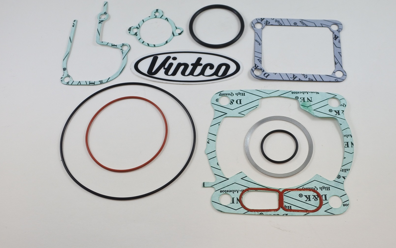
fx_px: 345
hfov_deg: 59.6
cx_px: 197
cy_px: 117
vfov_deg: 39.4
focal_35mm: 32
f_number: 3.8
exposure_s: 1/200
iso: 400
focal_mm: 11.8
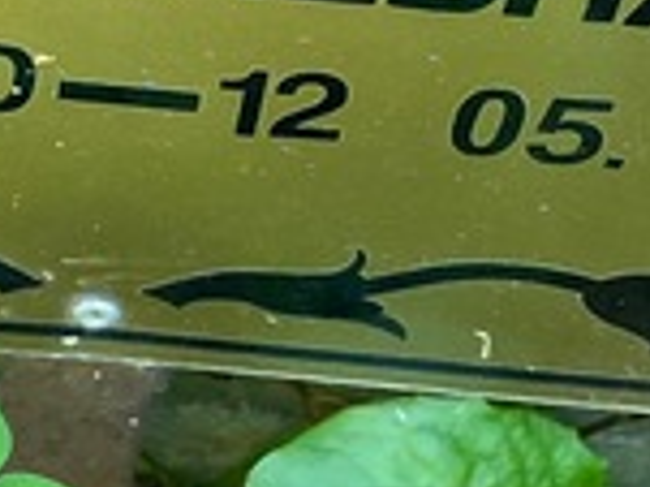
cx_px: 73
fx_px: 2589
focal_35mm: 138
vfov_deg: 10.7
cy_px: 95
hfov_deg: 14.2
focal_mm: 4.25
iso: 125
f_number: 1.8
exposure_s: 1/121
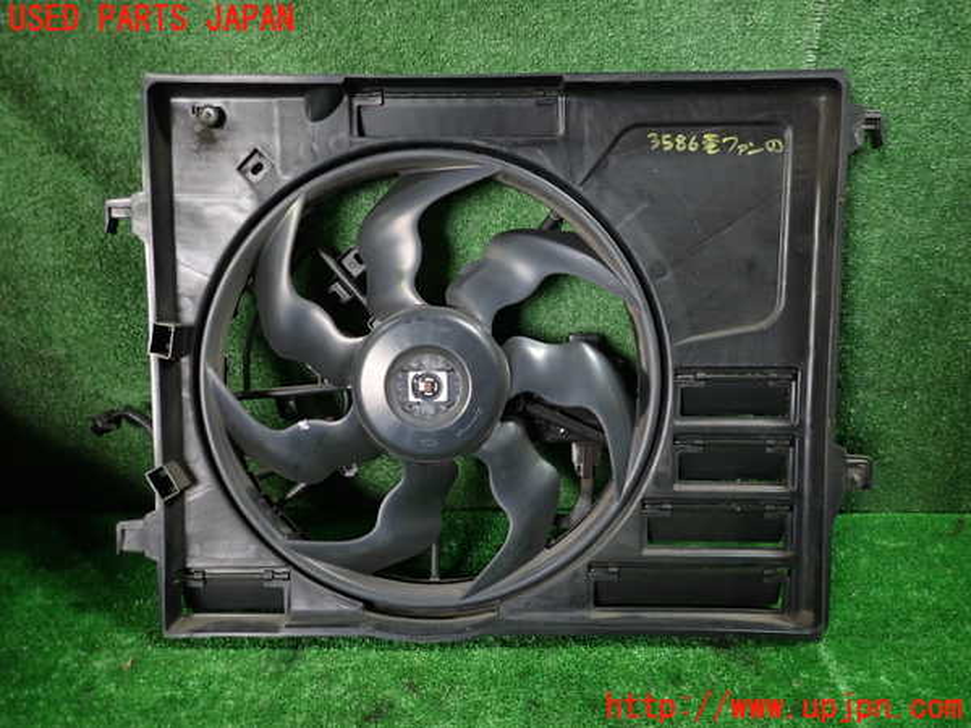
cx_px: 486
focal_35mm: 25
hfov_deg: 69.4
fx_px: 701
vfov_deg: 54.9
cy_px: 364
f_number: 2
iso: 200
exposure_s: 1/30
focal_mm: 4.5
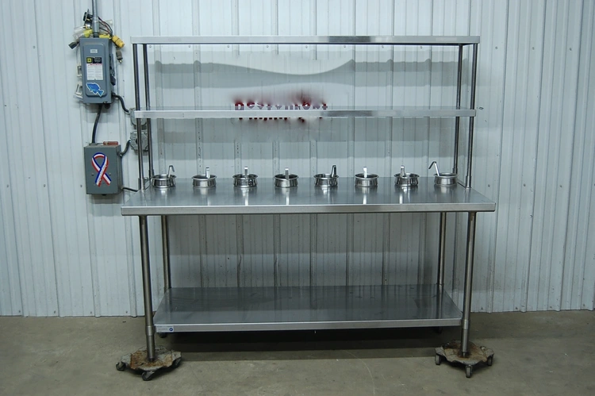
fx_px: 644
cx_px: 298
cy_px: 198
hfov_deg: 49.6
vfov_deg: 34.2
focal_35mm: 39
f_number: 4
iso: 400
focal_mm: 26
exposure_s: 1/20
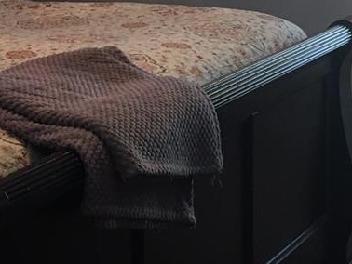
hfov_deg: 17.0
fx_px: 1170
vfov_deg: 12.7
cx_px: 84
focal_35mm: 115
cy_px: -7
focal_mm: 4.15
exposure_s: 1/30
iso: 80
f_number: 2.2
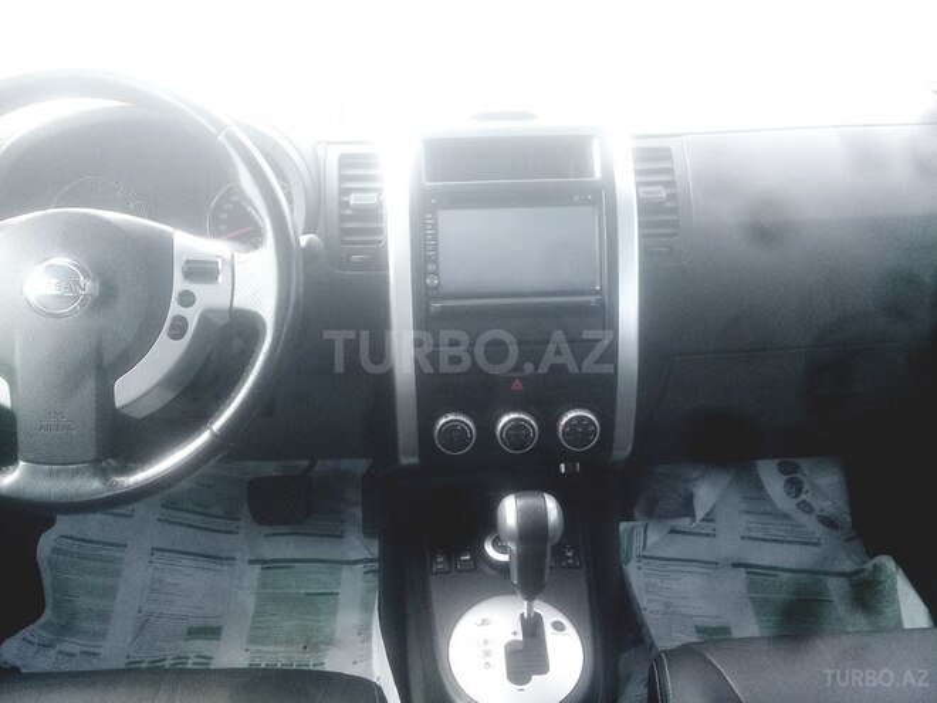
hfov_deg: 58.4
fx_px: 839
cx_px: 468
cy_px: 352
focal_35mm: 31
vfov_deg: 45.4
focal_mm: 3.3
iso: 50
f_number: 2.2
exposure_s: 1/122
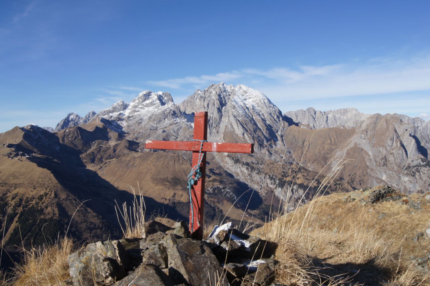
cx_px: 215
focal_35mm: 33
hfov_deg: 57.3
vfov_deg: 39.9
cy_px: 143
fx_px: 394
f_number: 22
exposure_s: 1/100
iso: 200
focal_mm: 22
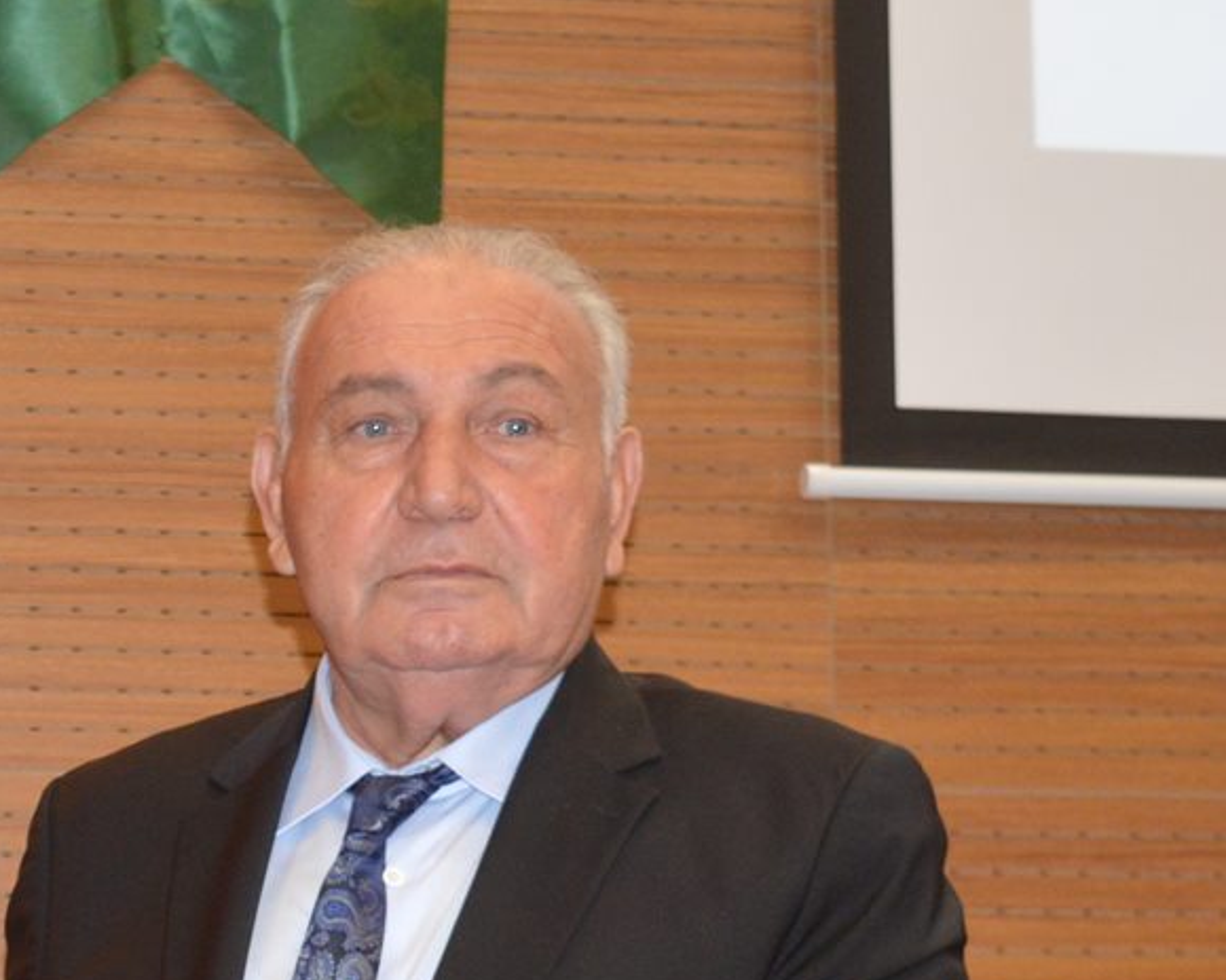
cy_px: 923
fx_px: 4572
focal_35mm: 126
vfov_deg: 12.1
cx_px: -53
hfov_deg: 15.0
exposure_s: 1/60
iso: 1400
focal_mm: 38
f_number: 4.8
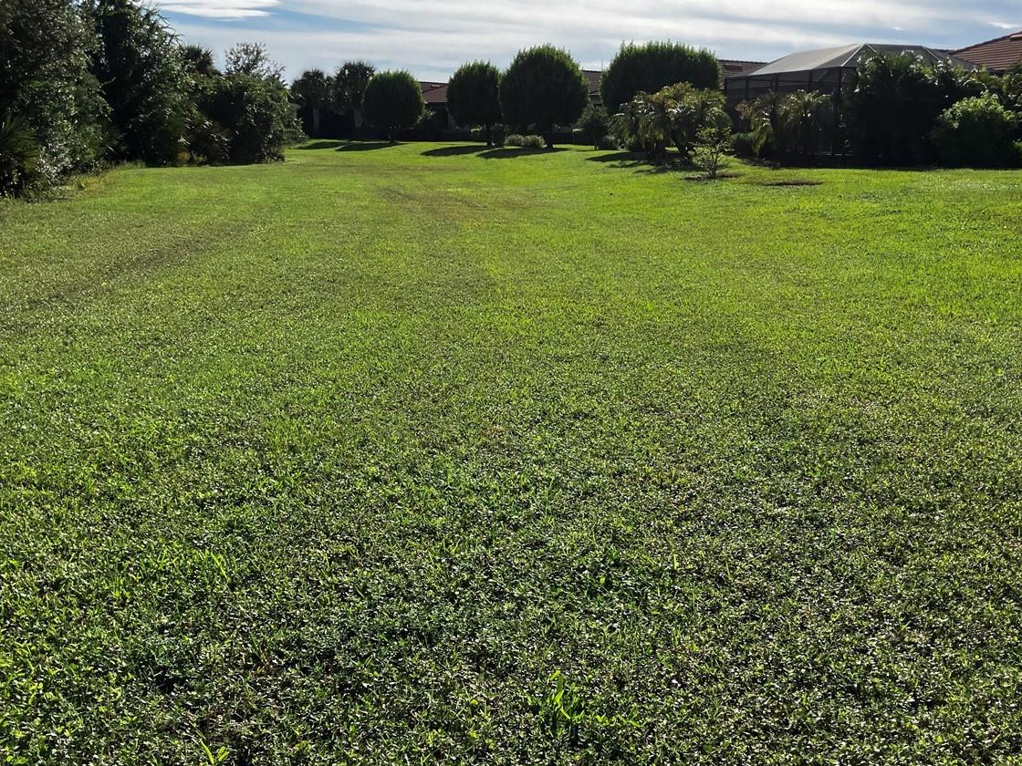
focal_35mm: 40
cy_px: 372
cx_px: 512
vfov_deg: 36.0
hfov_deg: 46.8
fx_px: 1181
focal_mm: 3.99
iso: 32
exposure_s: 1/2558
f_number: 1.8
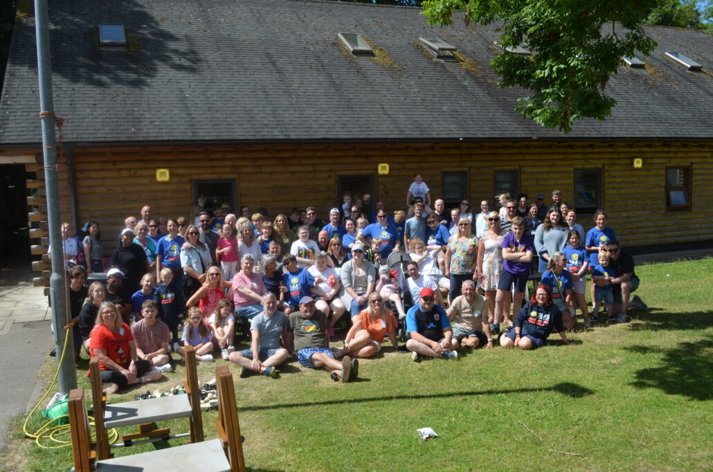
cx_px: 356
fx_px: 652
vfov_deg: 39.8
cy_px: 236
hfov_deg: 57.3
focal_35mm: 33
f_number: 8
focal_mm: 22
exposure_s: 1/250
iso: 100
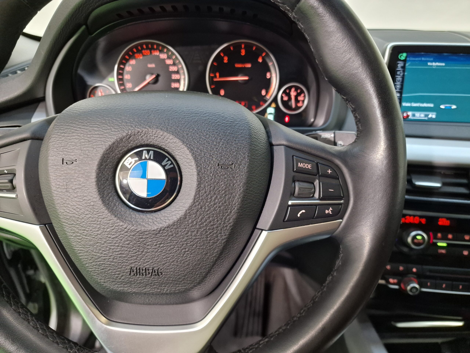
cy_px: 176
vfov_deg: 58.9
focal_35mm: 23
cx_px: 235
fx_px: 312
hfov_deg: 73.9
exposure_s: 1/33
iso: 400
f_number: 1.8
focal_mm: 6.4
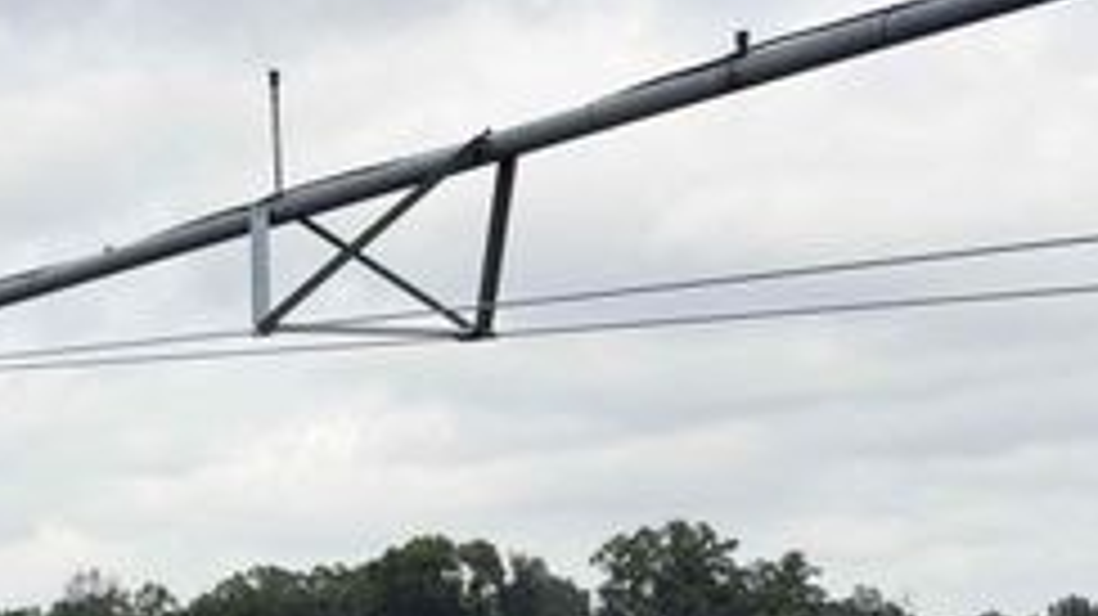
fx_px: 3114
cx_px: 0
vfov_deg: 11.0
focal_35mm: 107
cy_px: 825
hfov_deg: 19.4
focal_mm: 6.76
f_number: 1.78
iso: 64
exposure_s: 1/4098
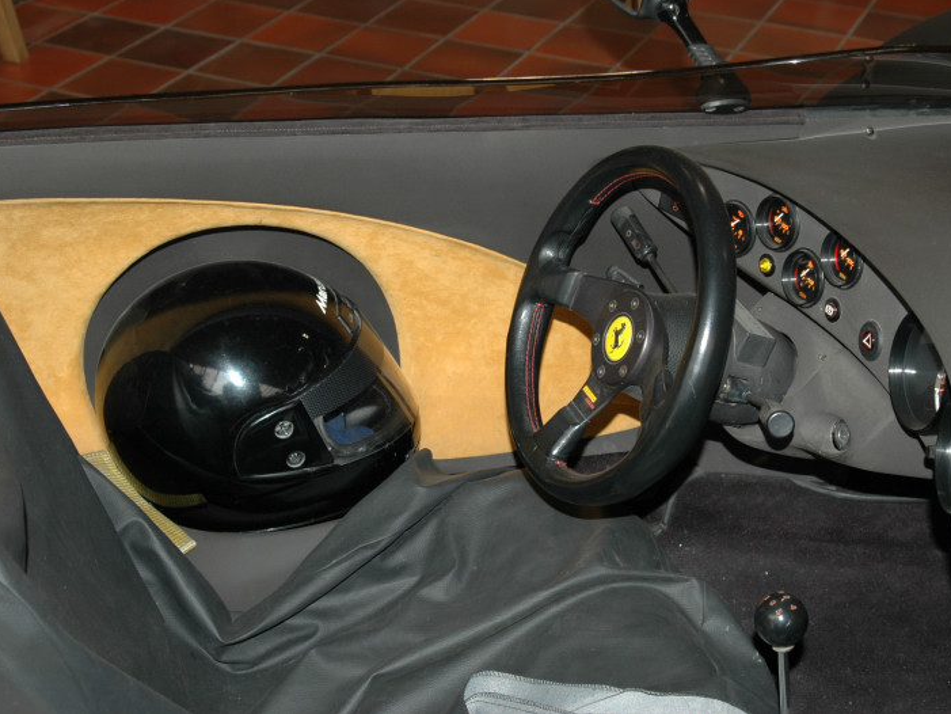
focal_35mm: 58
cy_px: 356
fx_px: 1581
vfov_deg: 25.4
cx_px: 535
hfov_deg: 33.4
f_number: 5.6
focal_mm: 35
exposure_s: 1/60
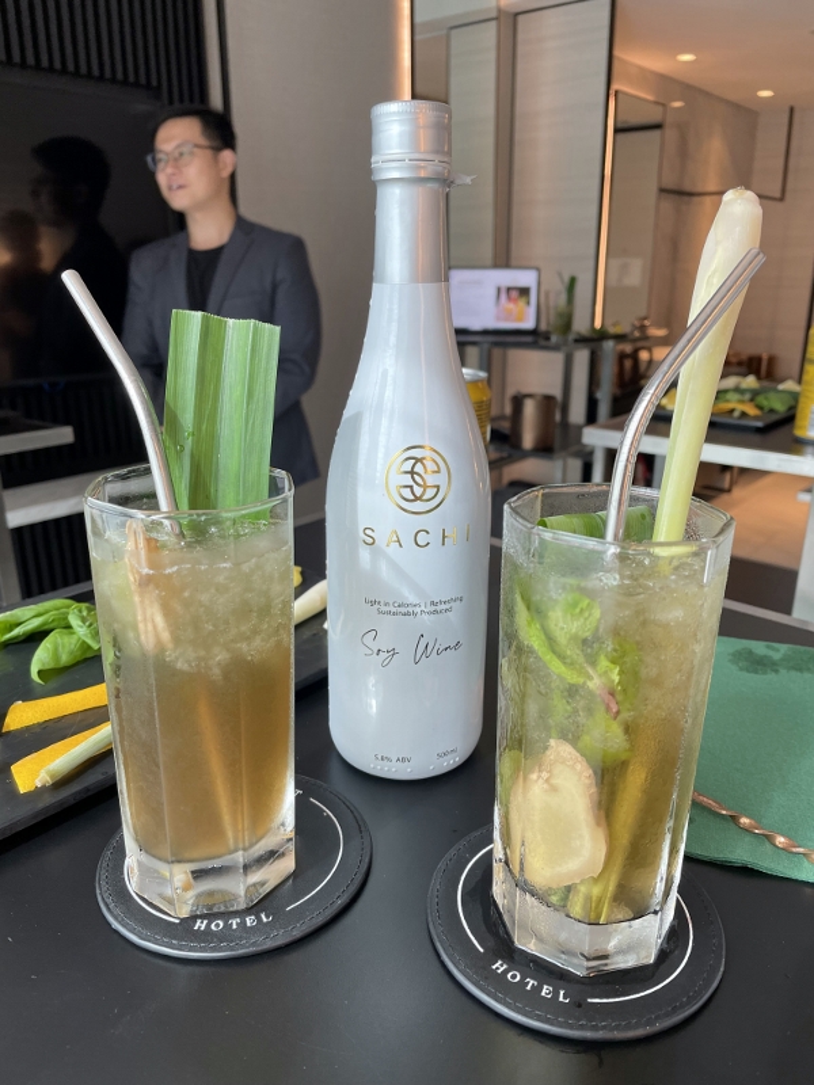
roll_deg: -0.2
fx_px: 815
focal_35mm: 26
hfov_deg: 53.1
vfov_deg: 67.3
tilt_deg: -17.7
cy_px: 542
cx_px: 407
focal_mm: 4.2
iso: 80
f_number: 1.6
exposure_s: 1/121
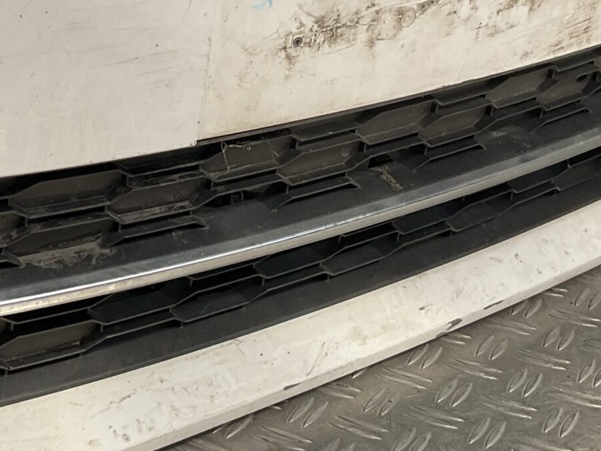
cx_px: 177
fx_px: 1424
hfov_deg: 23.7
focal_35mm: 82
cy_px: -62
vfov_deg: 17.3
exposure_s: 1/606
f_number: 1.8
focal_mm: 3
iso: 16
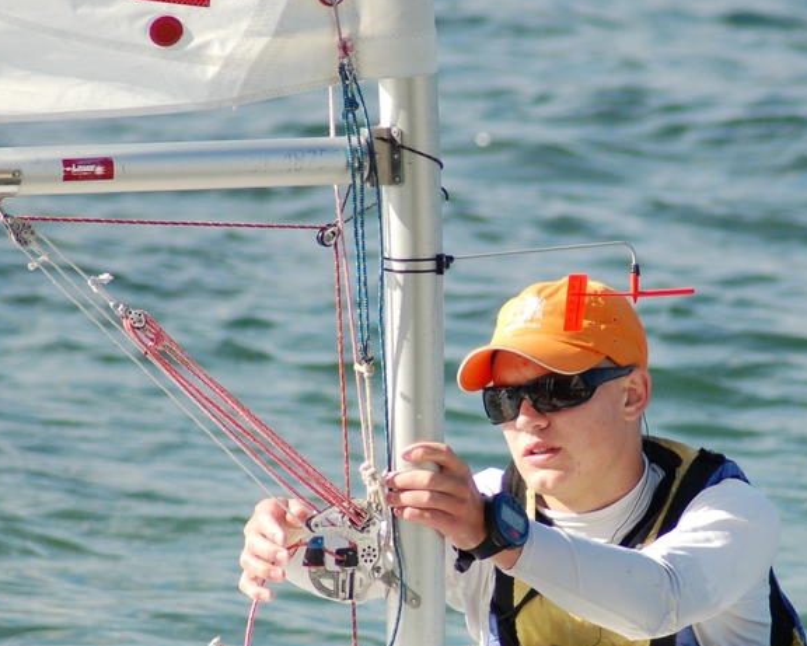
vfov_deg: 2.1
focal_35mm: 750
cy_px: 404
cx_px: 569
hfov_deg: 2.6
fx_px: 17916
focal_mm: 300
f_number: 5.6
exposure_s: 1/1000
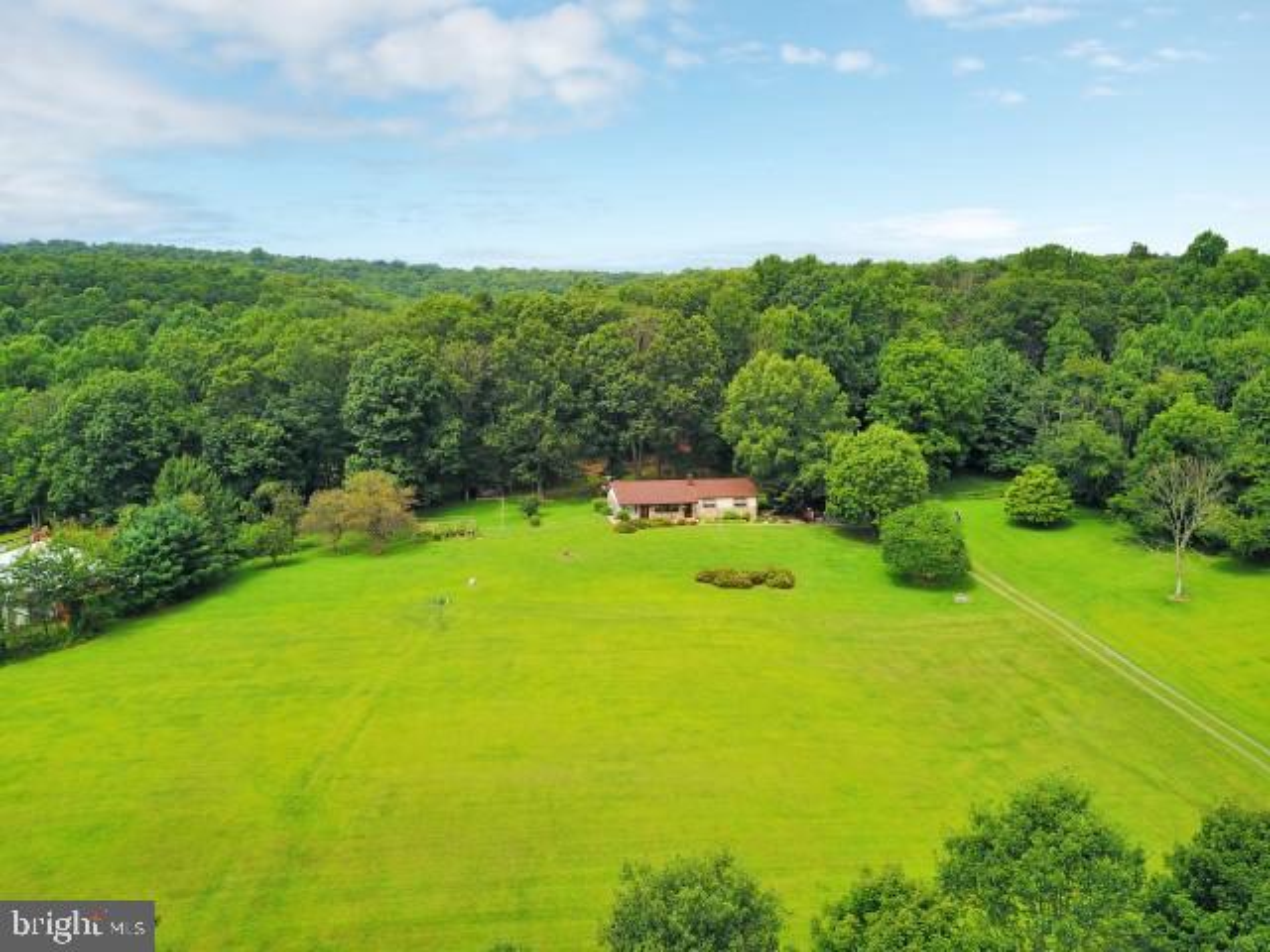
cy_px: 476
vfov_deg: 53.1
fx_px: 954
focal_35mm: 26
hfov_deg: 67.3
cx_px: 635
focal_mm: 4.73
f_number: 2.2
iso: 100
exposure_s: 1/1004
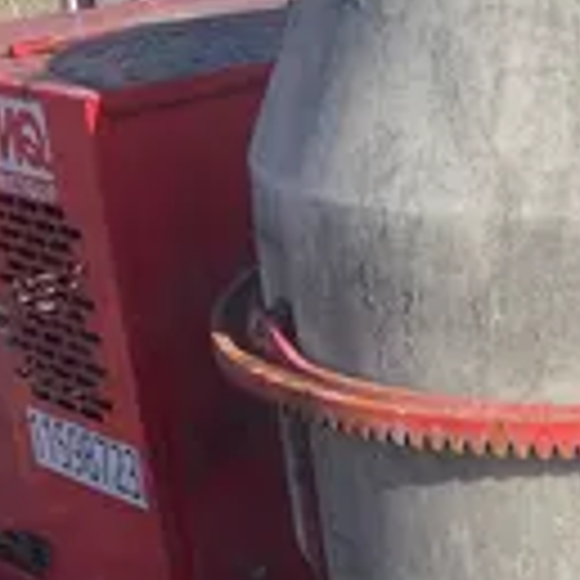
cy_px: 524
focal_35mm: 98
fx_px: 1858
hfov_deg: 17.3
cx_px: 602
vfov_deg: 17.5
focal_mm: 5.1
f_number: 1.6
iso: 50
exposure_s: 1/2137
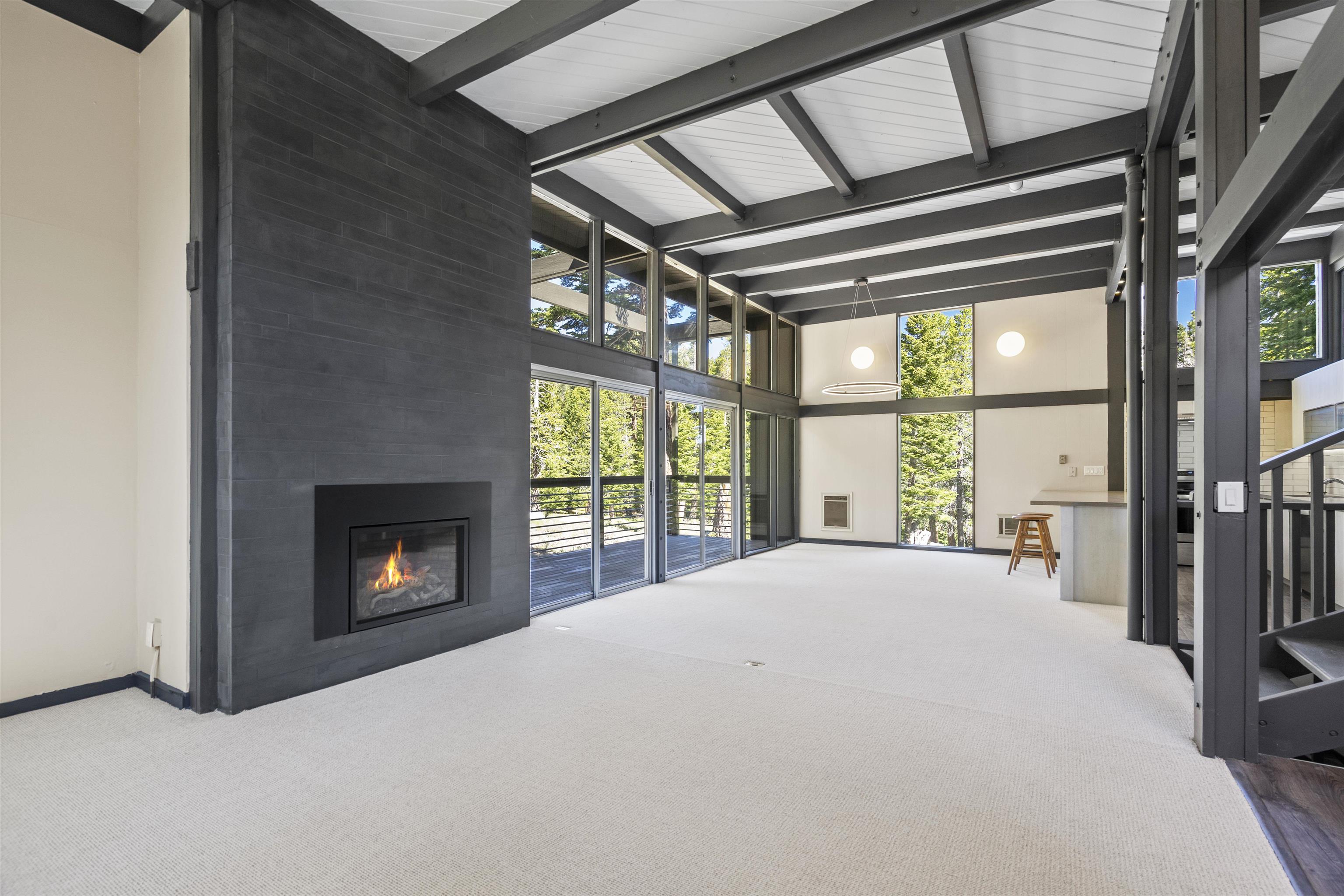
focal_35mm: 16
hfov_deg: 96.7
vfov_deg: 73.7
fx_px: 597
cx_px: 672
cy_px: 448
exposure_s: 2.5
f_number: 7.1
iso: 400
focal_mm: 16
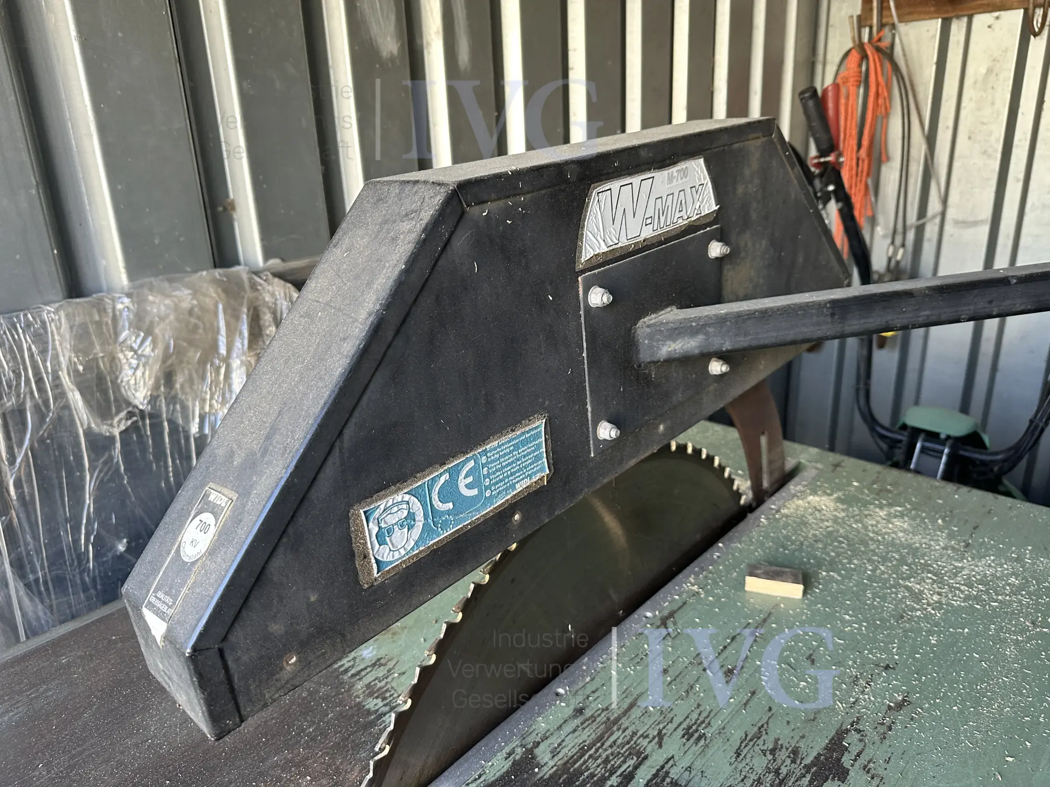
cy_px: 394
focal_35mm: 24
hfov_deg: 71.6
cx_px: 525
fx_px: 728
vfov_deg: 56.8
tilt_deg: -18.1
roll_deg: +4.1
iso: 160
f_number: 1.78
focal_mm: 6.86
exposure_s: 1/121
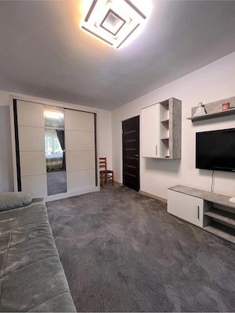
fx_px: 118
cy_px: 156
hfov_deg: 89.9
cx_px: 118
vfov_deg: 106.2
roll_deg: +1.0
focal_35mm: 13
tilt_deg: -1.8
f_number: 1.8
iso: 200
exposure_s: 1/100
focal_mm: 1.57
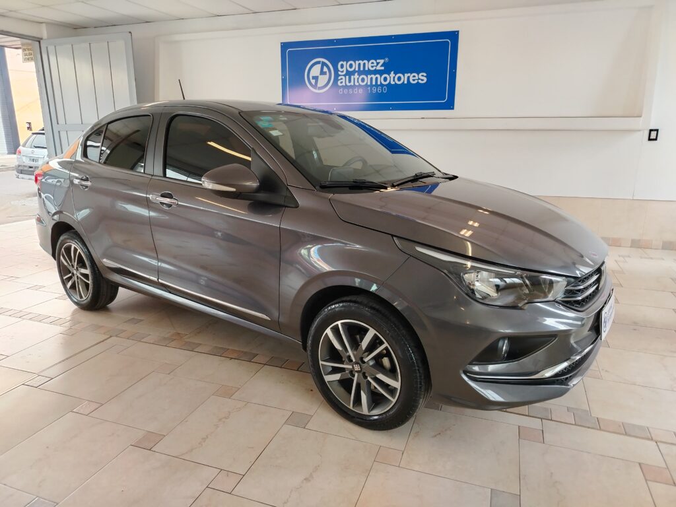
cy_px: 254
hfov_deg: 71.6
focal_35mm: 24
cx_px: 338
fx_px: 469
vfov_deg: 56.8
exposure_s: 1/100
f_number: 1.75
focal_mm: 5.25
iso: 453
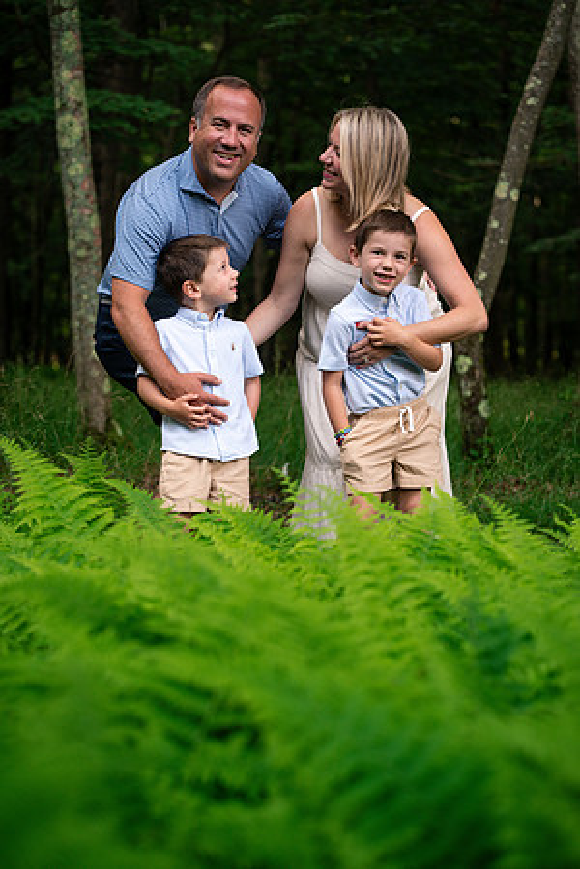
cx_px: 290
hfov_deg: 16.1
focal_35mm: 85
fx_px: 2054
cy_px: 434
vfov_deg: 23.9
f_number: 4
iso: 200
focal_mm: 85
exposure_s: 1/200
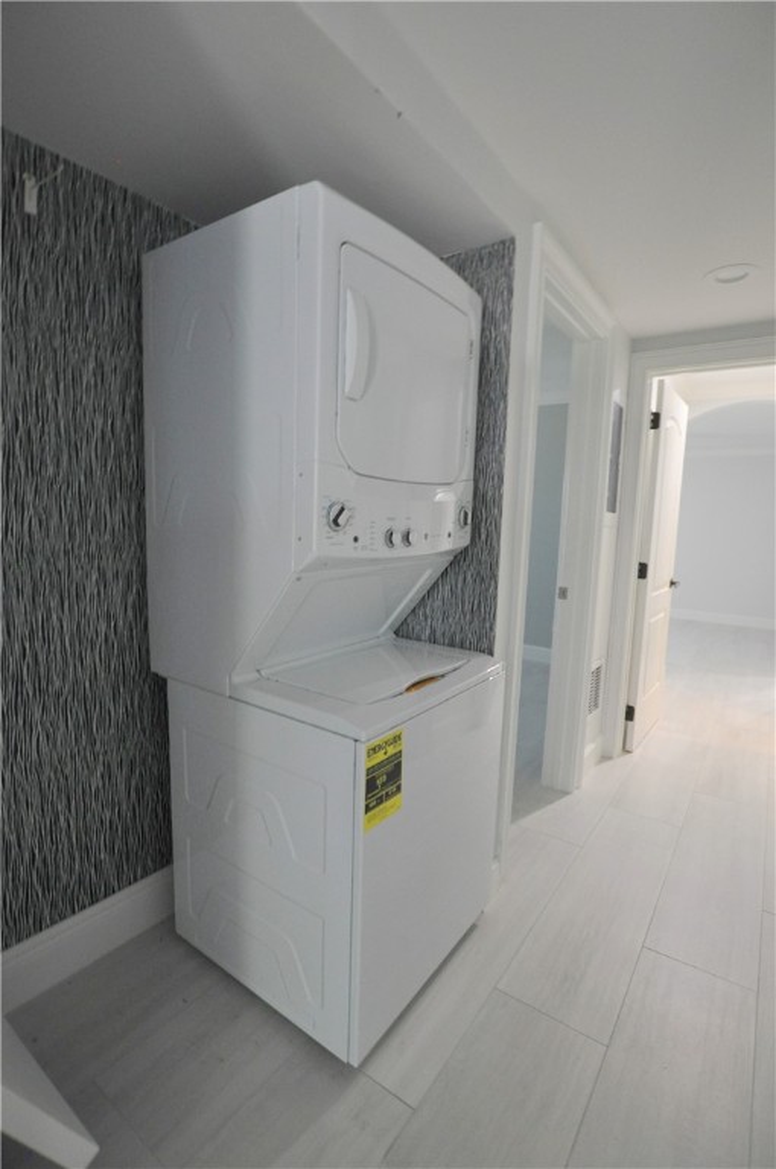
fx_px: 486
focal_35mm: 15
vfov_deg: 100.5
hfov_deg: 77.2
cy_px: 584
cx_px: 388
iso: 800
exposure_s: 1/45
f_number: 3.5
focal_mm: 10
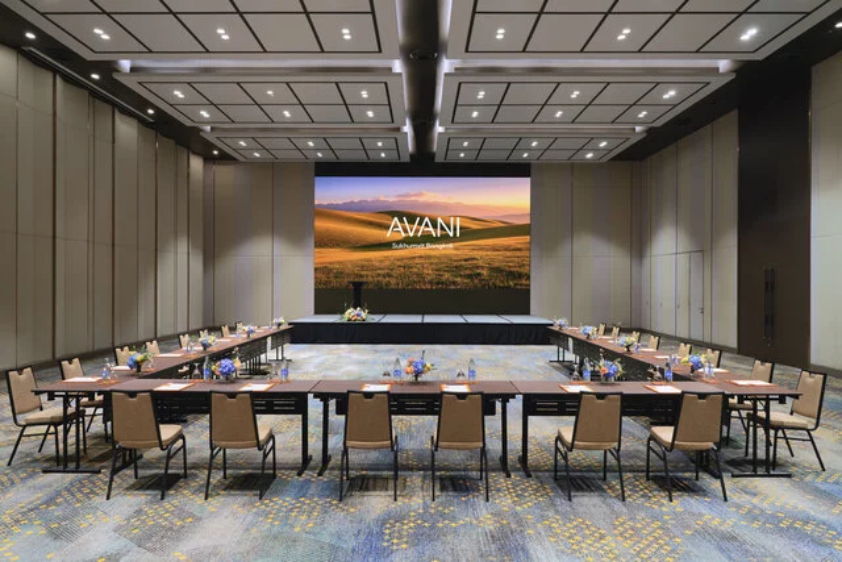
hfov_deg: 71.5
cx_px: 421
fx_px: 585
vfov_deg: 51.3
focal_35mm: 25
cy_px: 281
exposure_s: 1
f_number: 8
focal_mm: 25
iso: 100
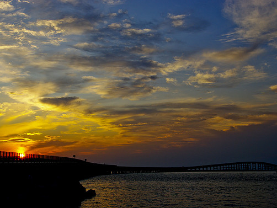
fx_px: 413
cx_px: 125
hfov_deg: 37.1
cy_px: 105
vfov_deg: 28.3
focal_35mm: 52
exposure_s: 1/180
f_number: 8
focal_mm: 31
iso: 100
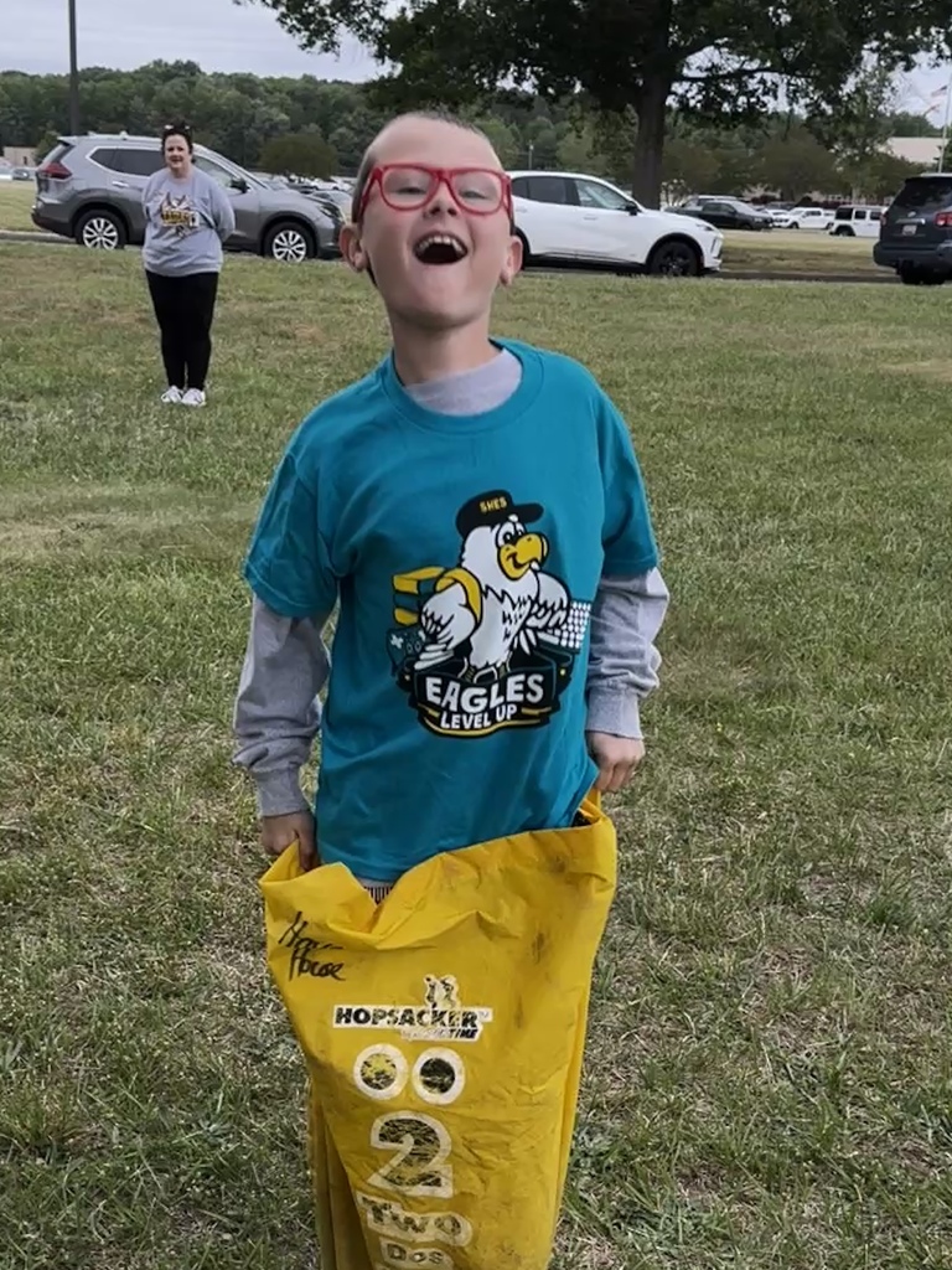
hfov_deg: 56.8
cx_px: 476
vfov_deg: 71.6
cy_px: 635
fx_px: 880
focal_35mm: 24
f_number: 1.78
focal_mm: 6.76
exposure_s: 1/622
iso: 80
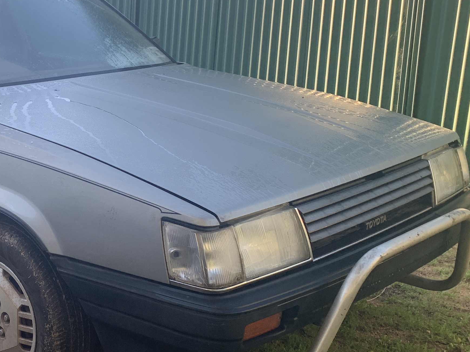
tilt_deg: -15.0
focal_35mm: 60
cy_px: 210
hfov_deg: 30.4
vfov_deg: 24.4
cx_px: 27
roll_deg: -0.7
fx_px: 815
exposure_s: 1/122
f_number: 1.8
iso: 32
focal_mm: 4.25
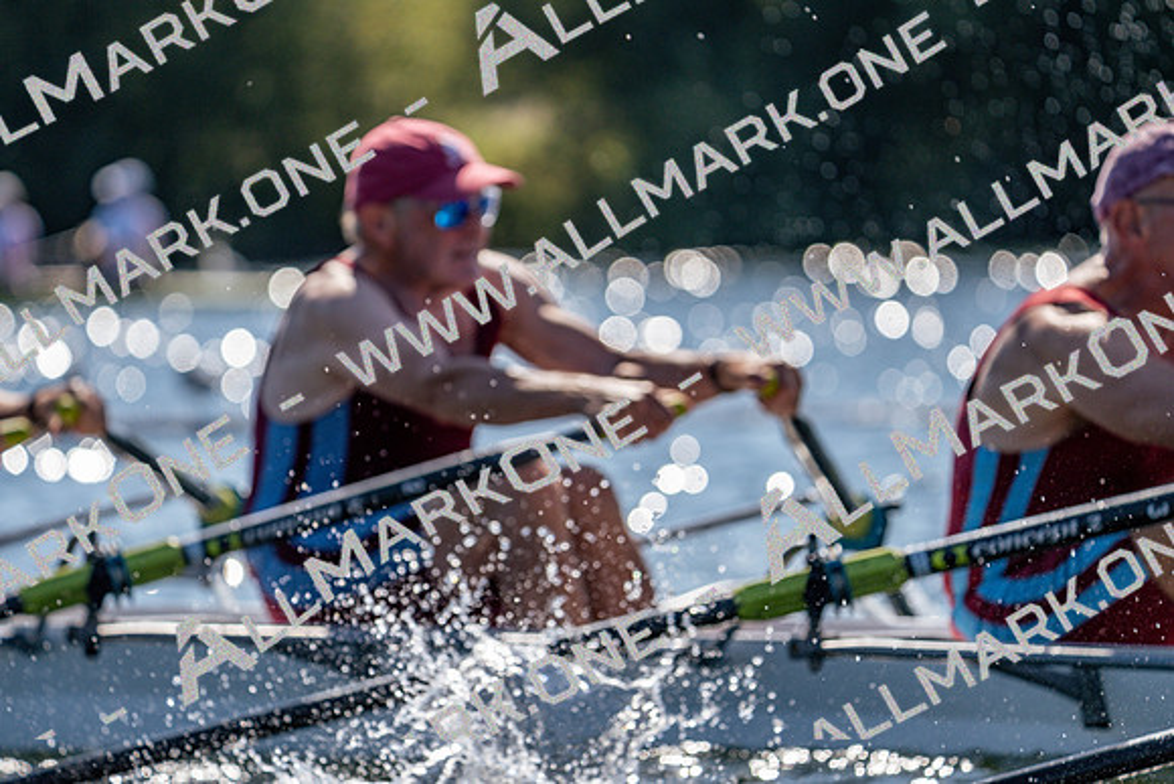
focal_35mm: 303
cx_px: 587
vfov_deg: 4.5
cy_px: 392
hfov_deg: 6.8
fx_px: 9883
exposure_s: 1/1600
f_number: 6.3
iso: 200
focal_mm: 303
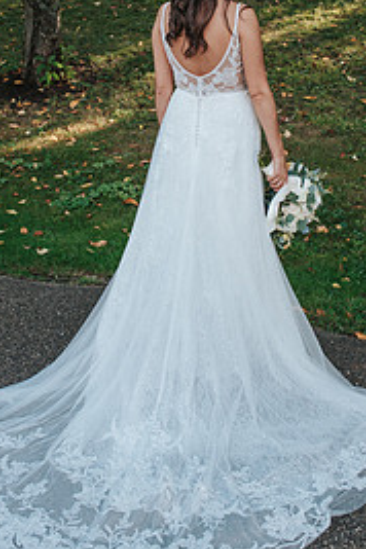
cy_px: 127
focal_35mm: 59
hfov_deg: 23.0
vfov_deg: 33.2
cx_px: 197
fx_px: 900
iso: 450
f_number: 4
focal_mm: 35
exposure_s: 1/1000
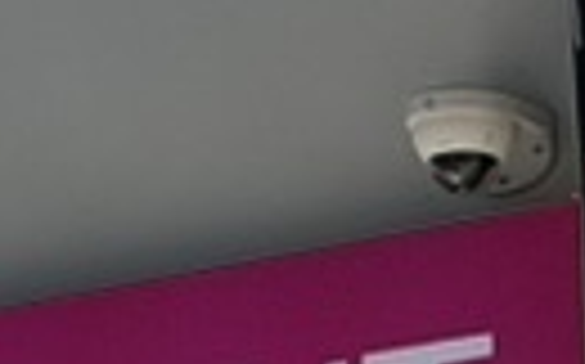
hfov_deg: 4.8
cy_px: -342
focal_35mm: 402
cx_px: -1660
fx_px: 6404
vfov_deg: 3.2
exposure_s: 1/3096
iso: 64
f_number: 1.78
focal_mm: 6.76
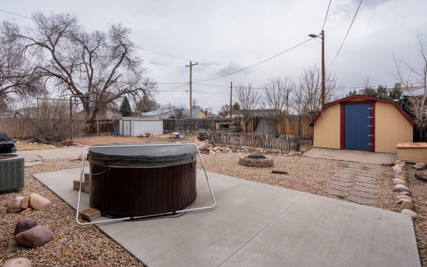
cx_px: 209
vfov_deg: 68.0
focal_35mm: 17
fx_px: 198
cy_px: 137
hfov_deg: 94.3
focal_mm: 16
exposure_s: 1/250
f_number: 11
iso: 200
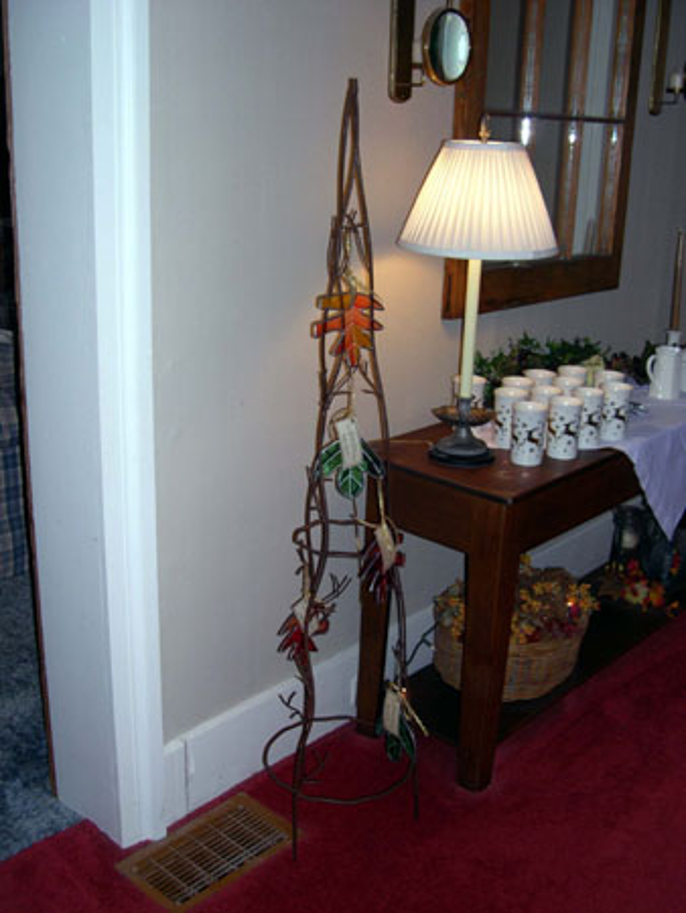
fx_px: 1003
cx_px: 343
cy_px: 456
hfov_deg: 37.8
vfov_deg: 49.0
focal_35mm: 38
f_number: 2.8
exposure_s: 1/60
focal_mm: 8
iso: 100
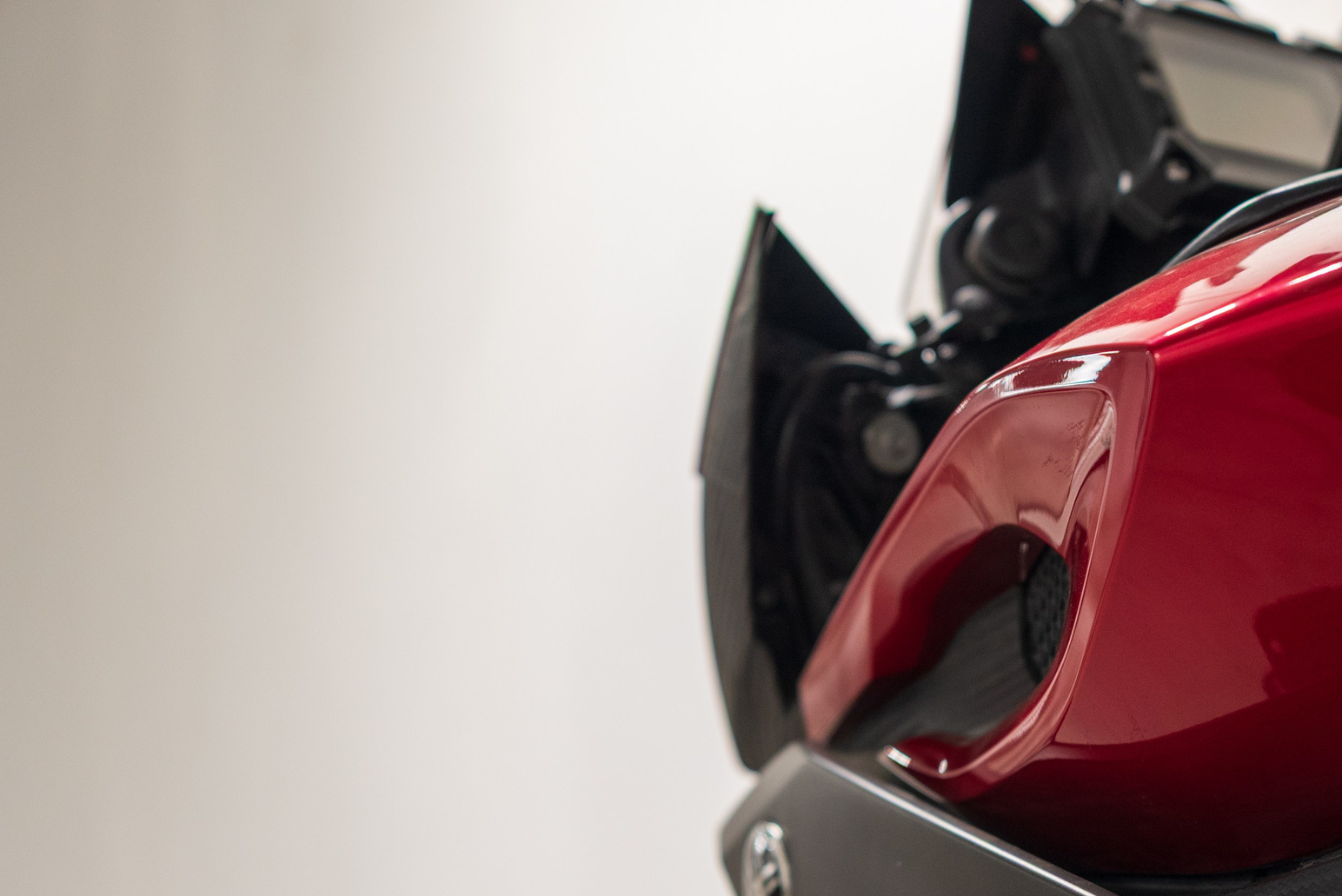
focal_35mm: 63
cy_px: 459
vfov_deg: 21.6
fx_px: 2349
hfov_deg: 31.2
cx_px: 1034
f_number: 3.2
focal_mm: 38
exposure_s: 1/50
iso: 500
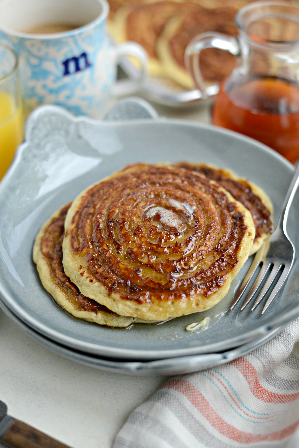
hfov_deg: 27.0
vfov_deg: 39.6
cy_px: 224
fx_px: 622
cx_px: 150
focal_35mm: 50
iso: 320
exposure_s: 1/640
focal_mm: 50
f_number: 2.8
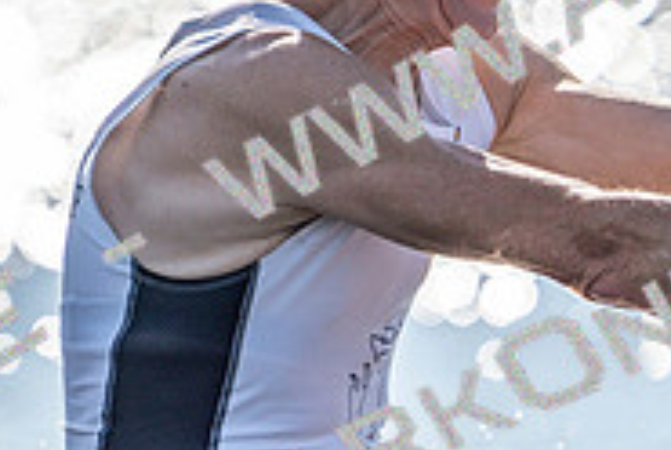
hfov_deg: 1.3
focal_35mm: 1553
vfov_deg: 0.9
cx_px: 653
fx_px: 28992
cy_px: 230
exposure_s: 1/1600
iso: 100
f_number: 6.3
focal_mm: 496
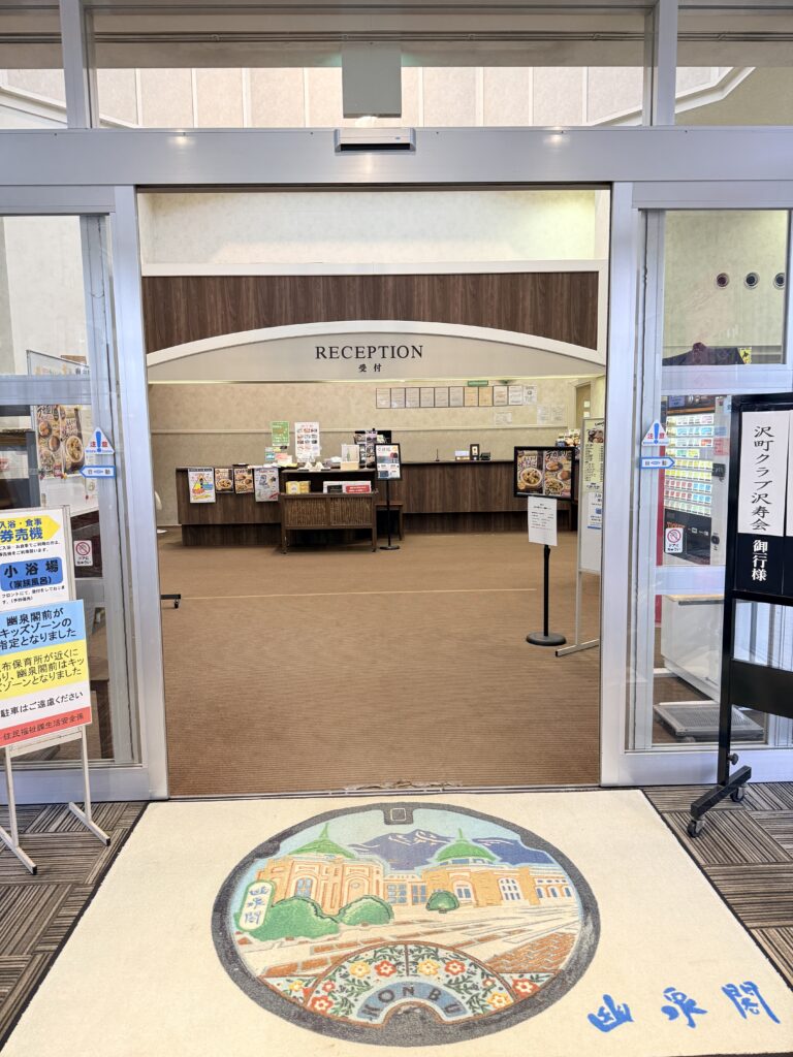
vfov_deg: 71.6
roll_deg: +0.5
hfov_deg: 56.8
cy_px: 528
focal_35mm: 24
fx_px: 733
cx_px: 396
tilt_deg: -6.4
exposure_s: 1/71
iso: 200
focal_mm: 6.76
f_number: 1.78
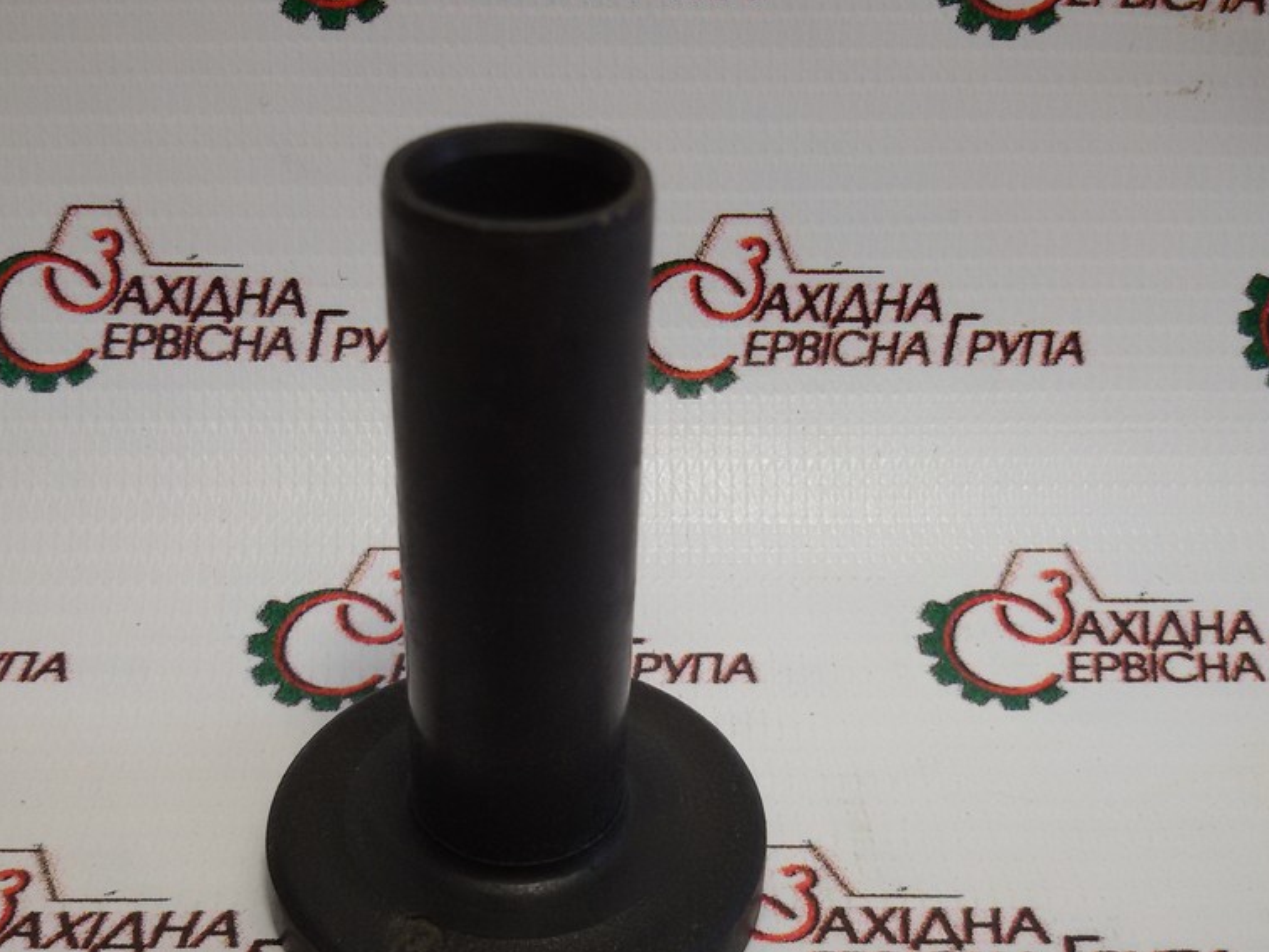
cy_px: 573
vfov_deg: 35.0
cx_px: 594
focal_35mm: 41
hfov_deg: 45.7
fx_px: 1503
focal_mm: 2.93
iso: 50
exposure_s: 1/100
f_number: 2.4
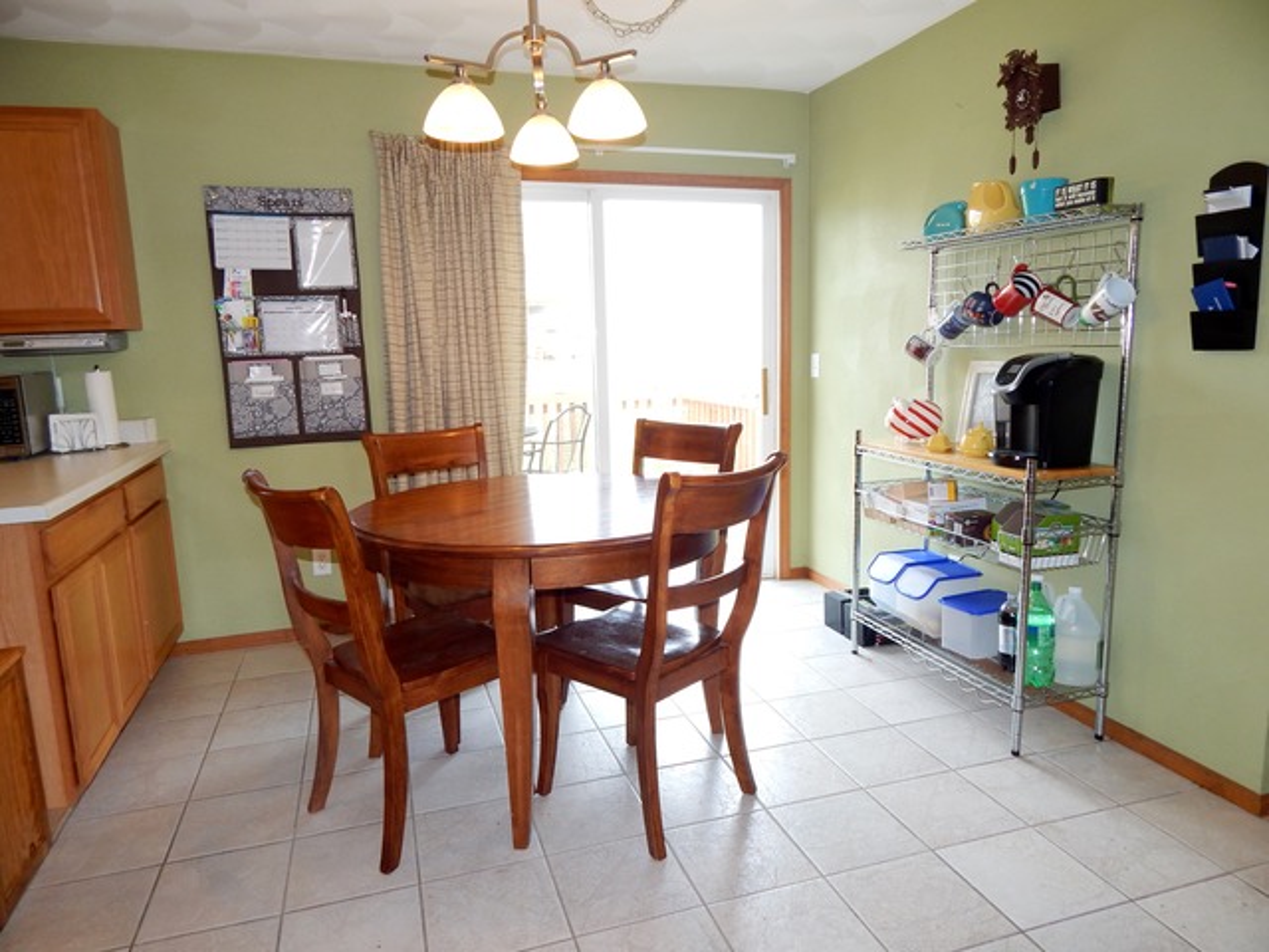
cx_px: 634
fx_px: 807
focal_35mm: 22
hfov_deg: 76.4
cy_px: 476
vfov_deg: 61.1
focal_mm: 4
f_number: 3
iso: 125
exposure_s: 1/50
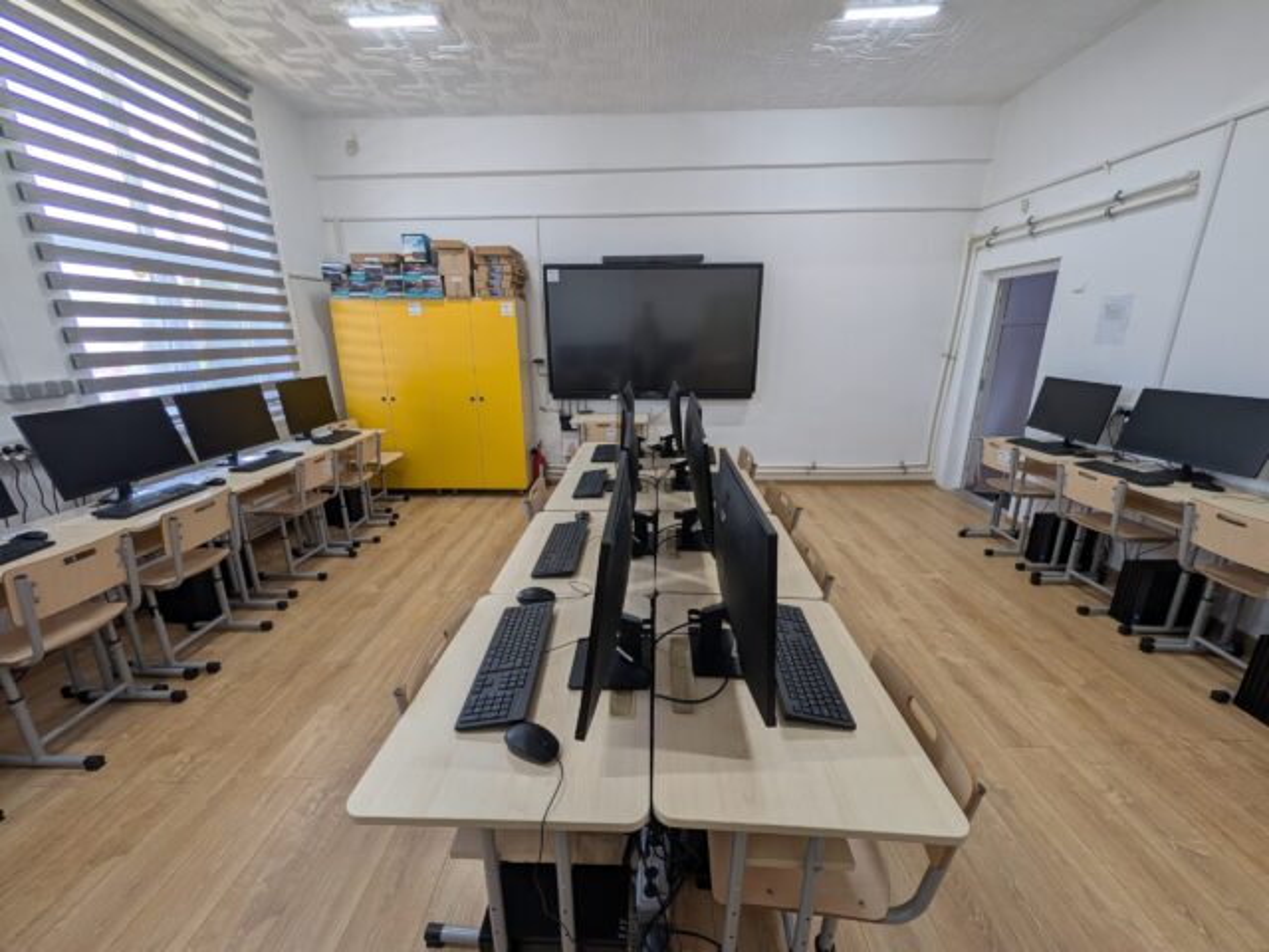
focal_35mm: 12
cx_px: 634
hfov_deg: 110.5
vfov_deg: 94.5
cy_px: 476
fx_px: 440
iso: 39
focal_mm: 2.02
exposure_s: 1/86.2
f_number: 1.7
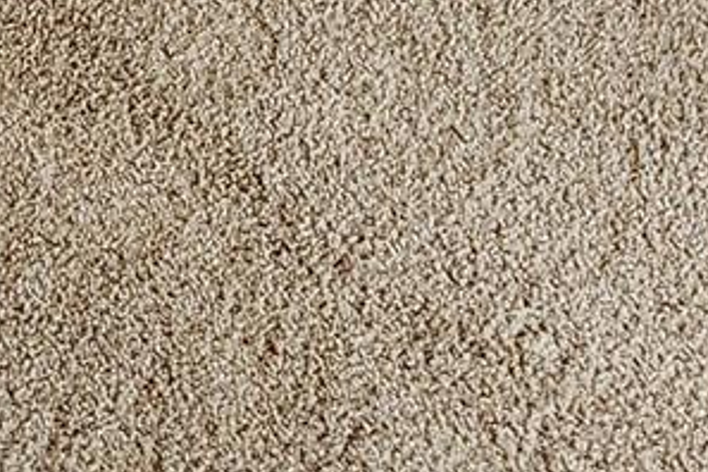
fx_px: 3245
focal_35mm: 165
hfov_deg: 12.5
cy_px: -923
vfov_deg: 7.4
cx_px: 393
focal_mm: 5.4
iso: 320
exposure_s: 1/120
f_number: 1.8
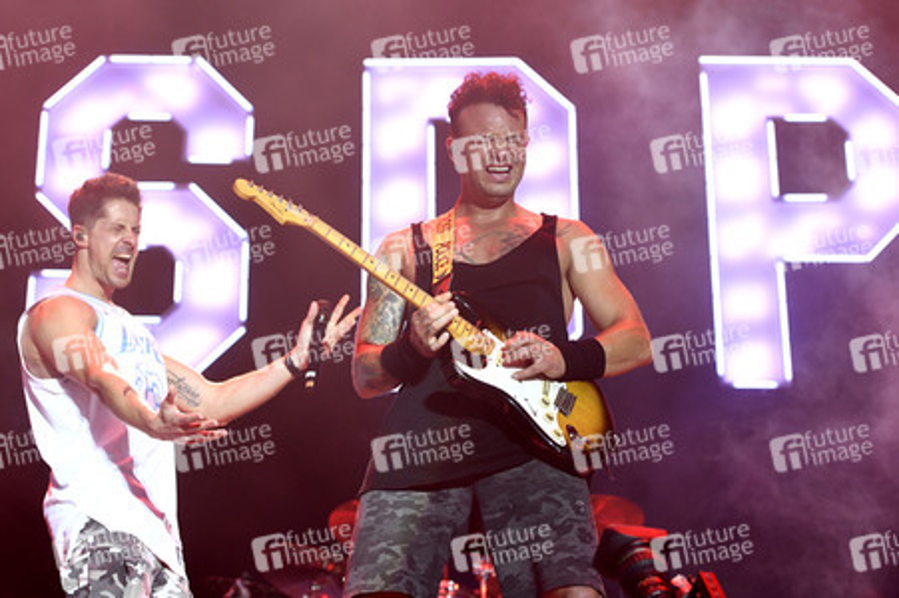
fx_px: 1747
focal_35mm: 70
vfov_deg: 19.4
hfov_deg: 28.9
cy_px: 299
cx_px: 450
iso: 1600
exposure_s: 1/400
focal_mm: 70
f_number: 4
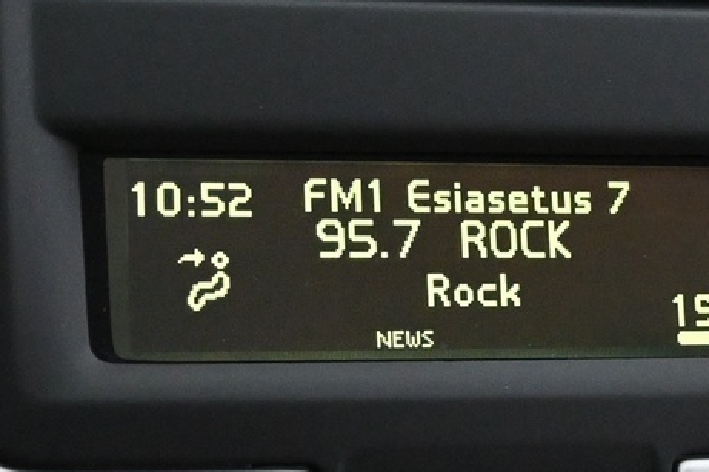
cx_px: 444
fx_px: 2180
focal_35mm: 111
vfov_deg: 12.4
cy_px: 274
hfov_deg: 18.4
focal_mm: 21
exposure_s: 1/60
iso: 5000
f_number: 4
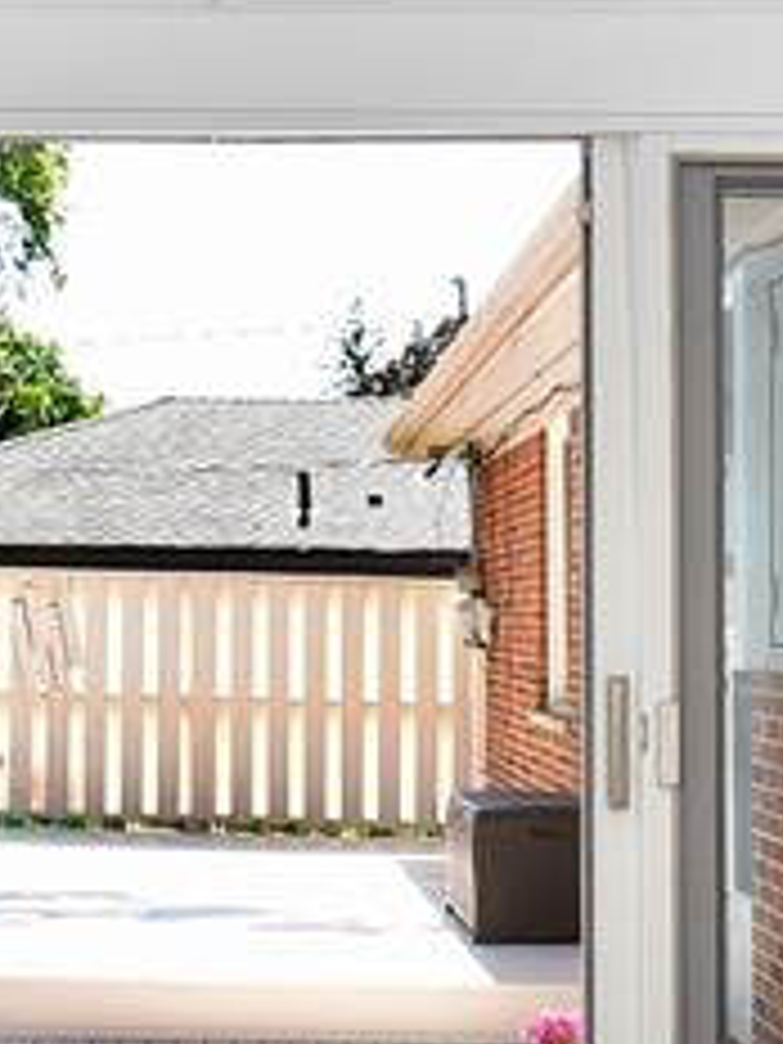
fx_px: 2171
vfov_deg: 26.6
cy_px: 803
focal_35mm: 72
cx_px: 176
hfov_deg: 20.3
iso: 640
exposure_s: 1/200
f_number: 9
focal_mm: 17
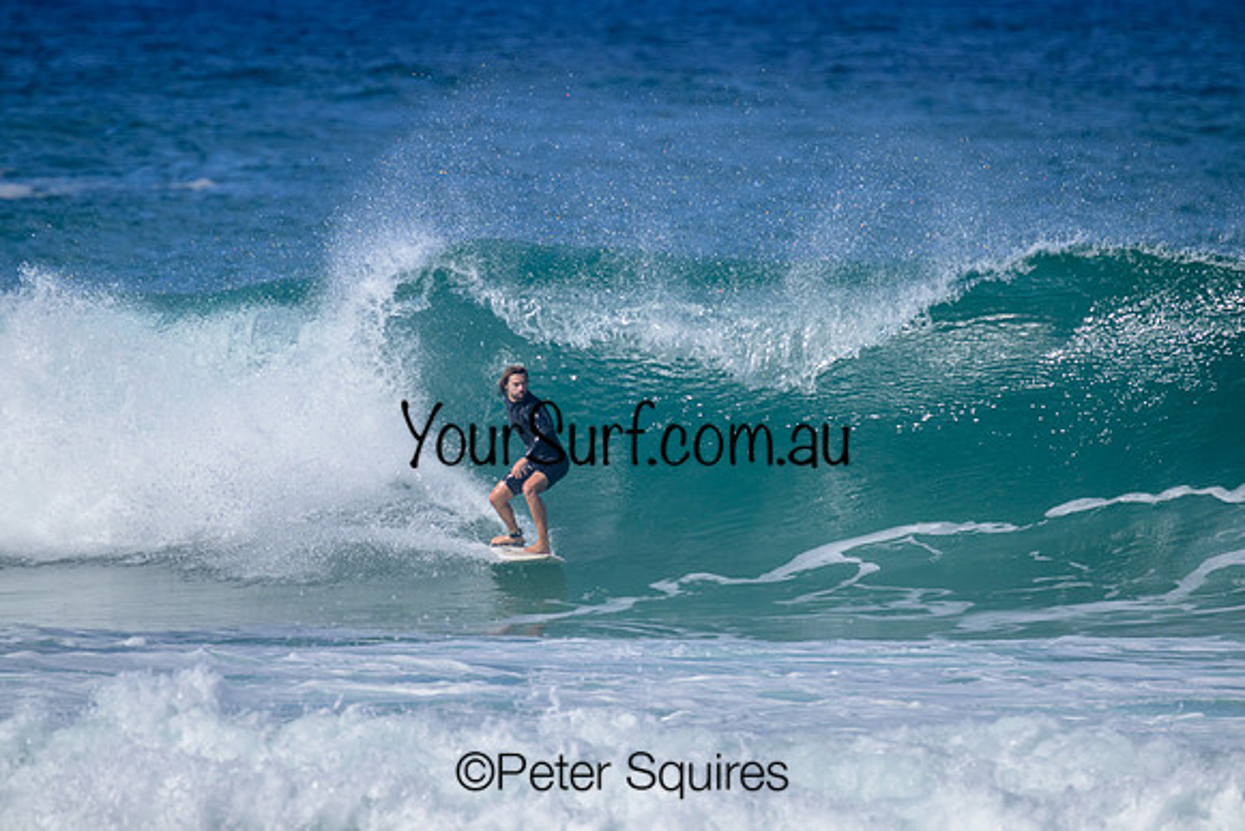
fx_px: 24905
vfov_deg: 1.9
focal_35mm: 720
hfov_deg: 2.9
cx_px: 622
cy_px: 416
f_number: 11
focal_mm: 720
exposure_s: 1/2000
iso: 800
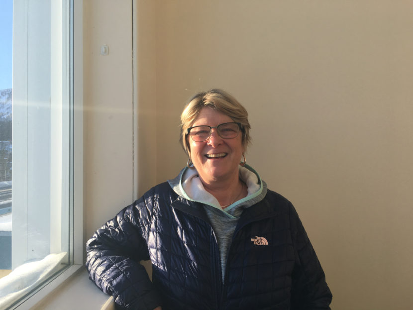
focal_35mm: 29
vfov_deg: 48.3
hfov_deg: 61.6
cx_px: 206
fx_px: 346
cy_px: 155
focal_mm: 4.15
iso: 25
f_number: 2.2
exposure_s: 1/316
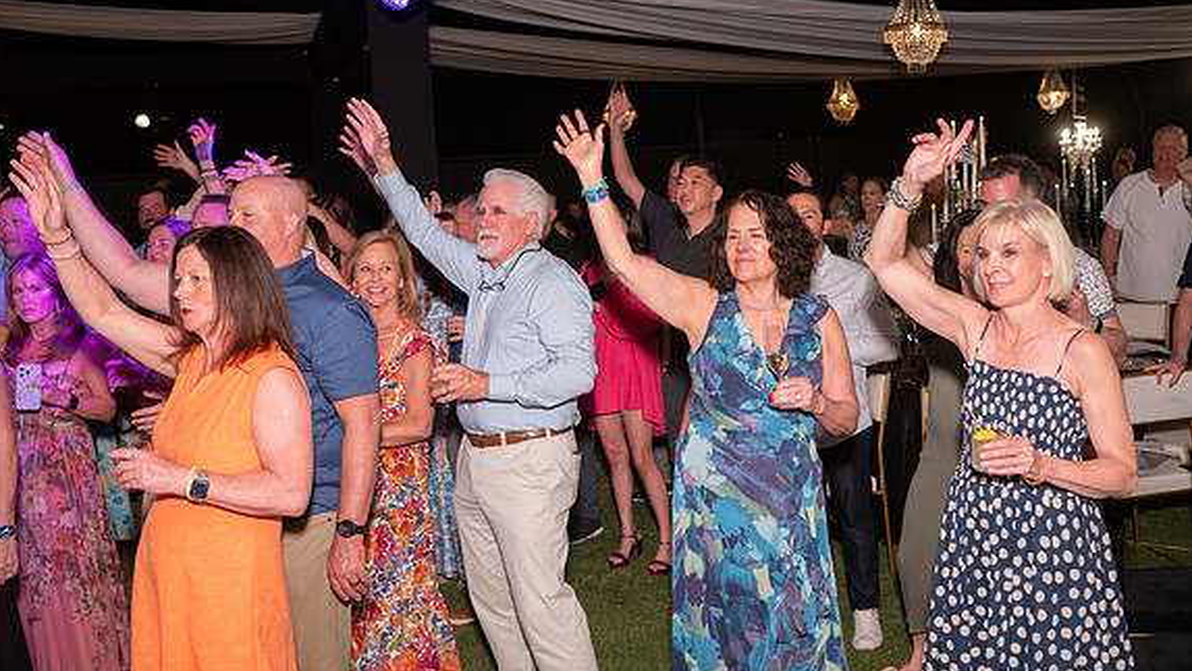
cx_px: 594
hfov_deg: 54.0
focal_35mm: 37
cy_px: 278
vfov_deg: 31.9
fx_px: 1170
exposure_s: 1/125
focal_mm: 35
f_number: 4
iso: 3200
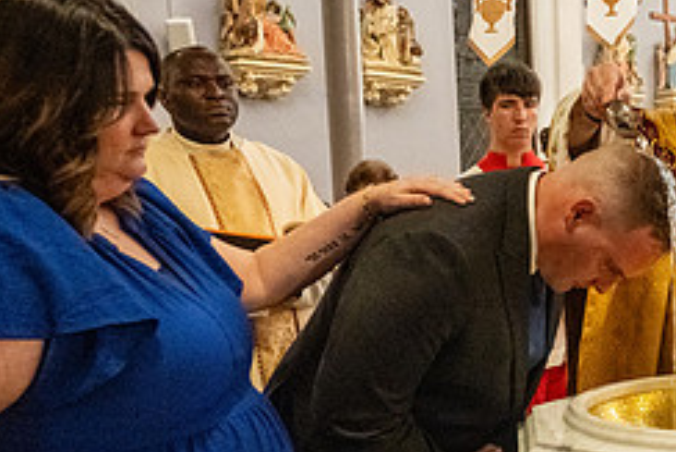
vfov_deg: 23.5
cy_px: 345
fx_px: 1071
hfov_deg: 32.9
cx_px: 634
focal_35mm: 57
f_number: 4.5
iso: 5000
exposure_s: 1/60
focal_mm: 24
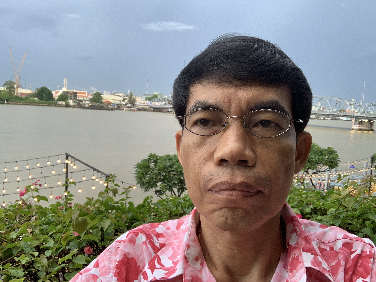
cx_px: 188
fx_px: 348
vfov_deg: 44.2
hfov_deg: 56.8
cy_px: 141
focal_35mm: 32
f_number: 2.2
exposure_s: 1/50
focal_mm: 2.87
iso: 64
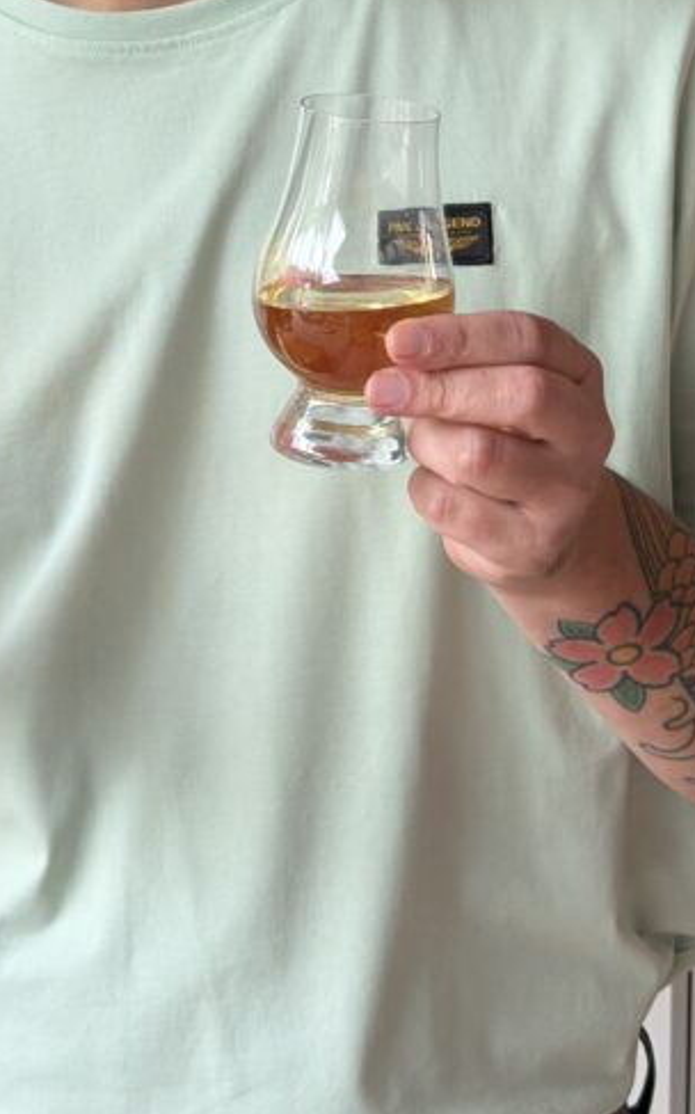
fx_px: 3246
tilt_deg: -6.3
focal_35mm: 107
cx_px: 197
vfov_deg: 19.0
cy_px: 23
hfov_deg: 12.2
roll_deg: +0.0
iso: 200
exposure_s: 1/50
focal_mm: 6.76
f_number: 1.78
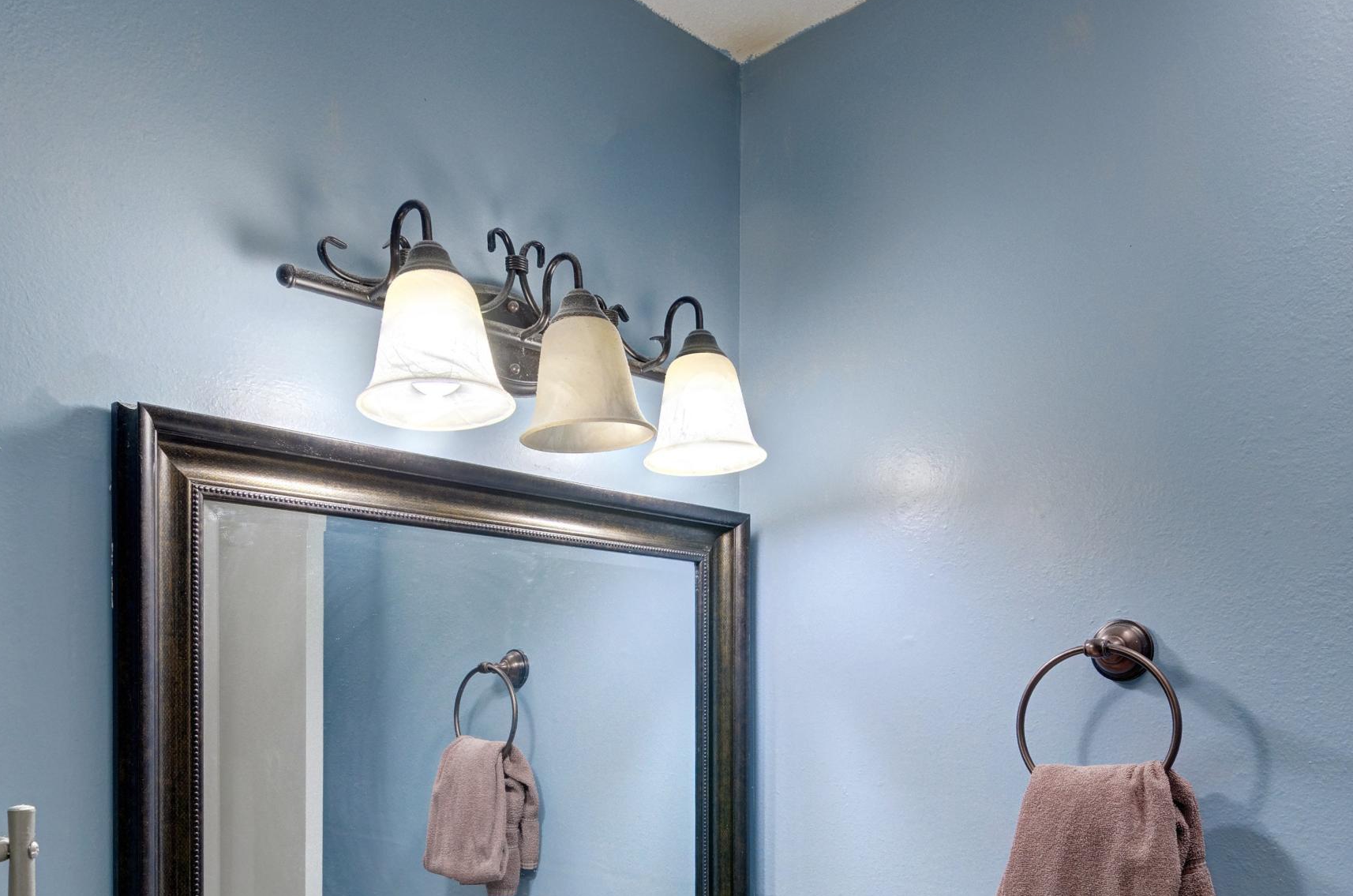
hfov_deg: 64.0
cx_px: 662
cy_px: 698
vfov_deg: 43.2
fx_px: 1083
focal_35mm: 29
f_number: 7.1
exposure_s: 1/60
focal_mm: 11
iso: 400
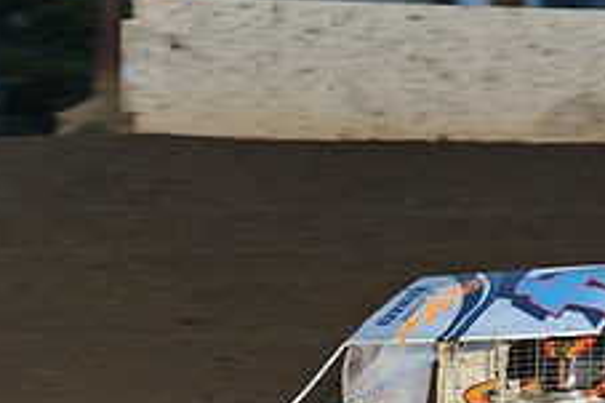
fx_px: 6213
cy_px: 478
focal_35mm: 370
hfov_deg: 5.6
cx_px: 538
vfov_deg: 3.7
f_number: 6.3
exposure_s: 1/320
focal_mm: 145
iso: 640
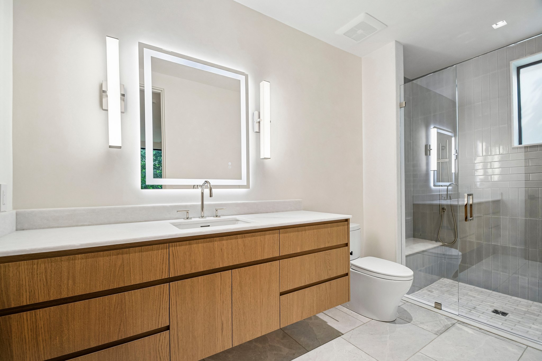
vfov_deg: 77.3
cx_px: 271
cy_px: 180
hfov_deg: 100.4
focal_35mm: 15
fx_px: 226
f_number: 8
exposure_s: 1/40
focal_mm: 10
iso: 400
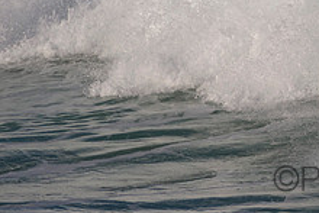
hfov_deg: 1.0
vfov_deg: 0.7
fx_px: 18735
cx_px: 386
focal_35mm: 2113
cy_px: -62
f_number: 11
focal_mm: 800
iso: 560
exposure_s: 1/2000
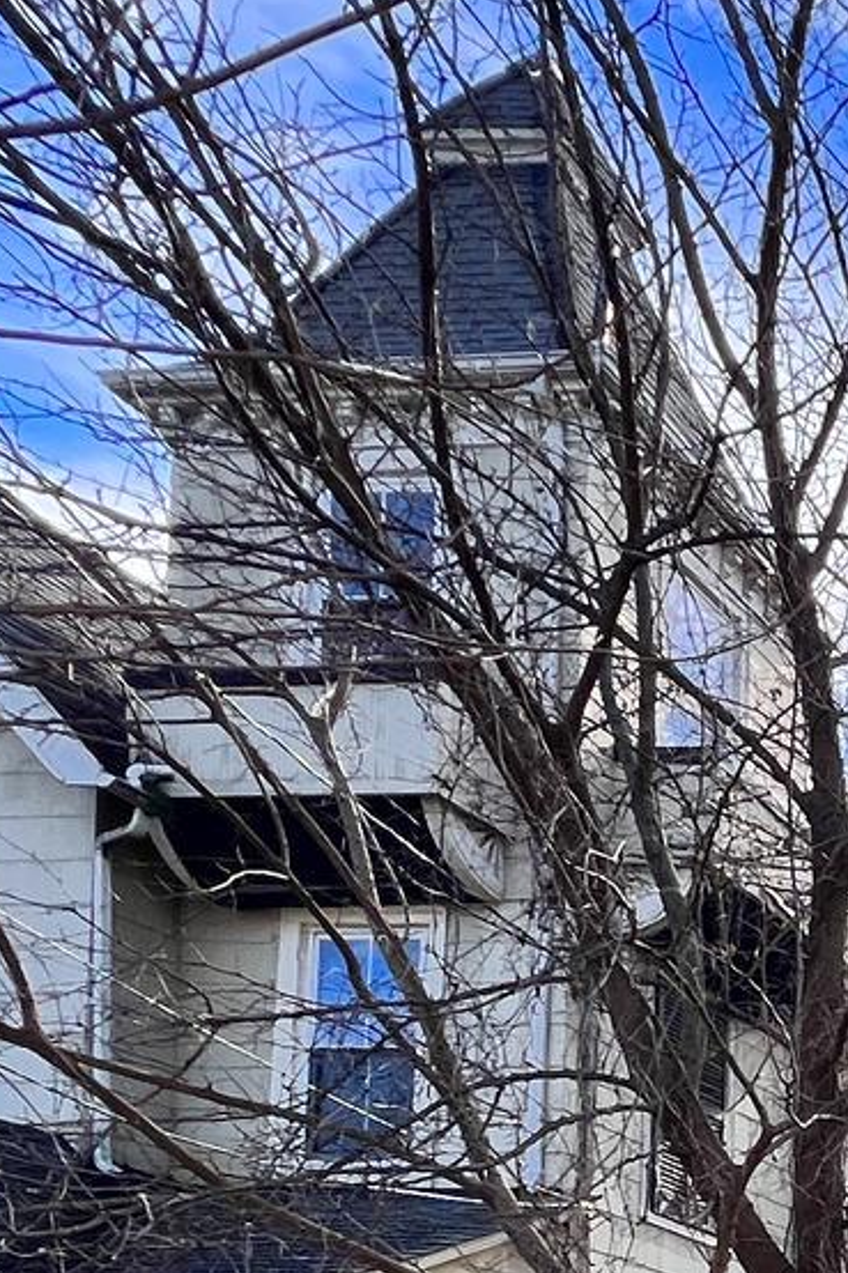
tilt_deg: +0.8
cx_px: 1659
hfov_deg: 18.5
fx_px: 1768
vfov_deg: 32.1
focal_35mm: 50
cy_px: 1567
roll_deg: -1.0
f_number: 1.8
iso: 32
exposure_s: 1/585
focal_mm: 1.57
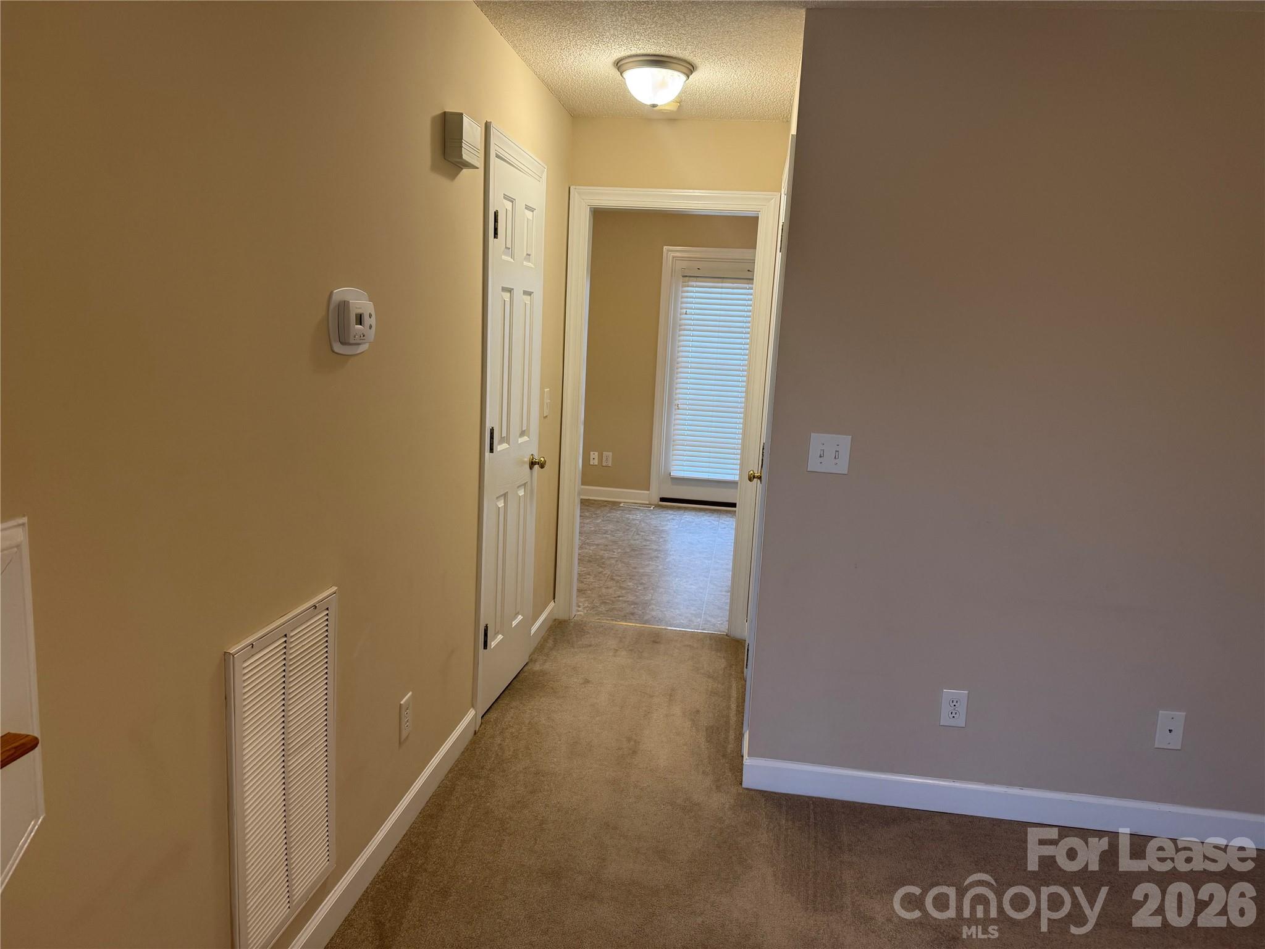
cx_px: 632
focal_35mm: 24
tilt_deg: -9.8
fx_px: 877
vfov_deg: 56.8
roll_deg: -3.9
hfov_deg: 71.6
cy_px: 474
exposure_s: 1/60
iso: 160
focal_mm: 6.76
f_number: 1.78
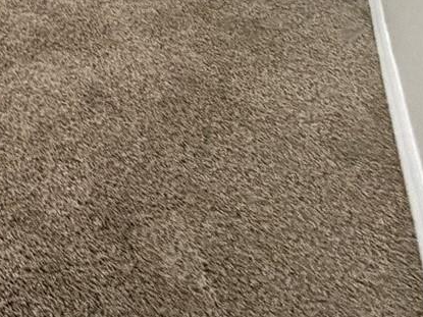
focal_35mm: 54
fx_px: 660
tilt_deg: -10.1
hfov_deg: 22.5
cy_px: -239
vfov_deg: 20.2
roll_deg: -1.6
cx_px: -322
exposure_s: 1/60
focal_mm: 2.22
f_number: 2.2
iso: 640
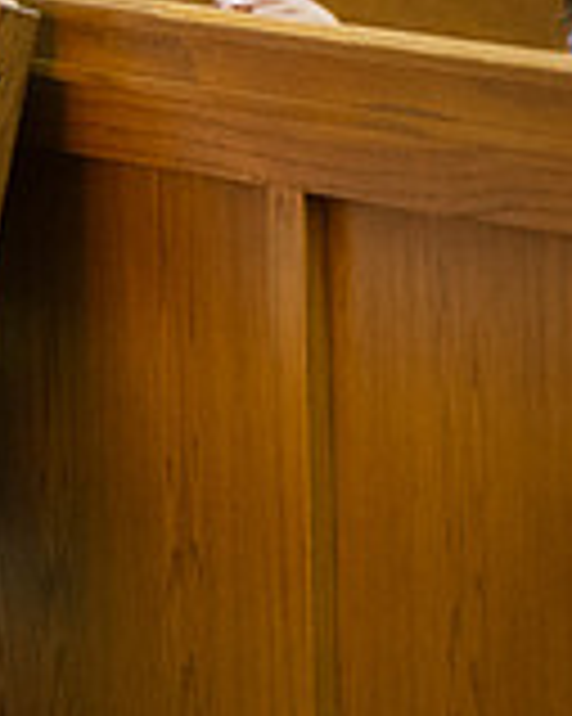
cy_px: 90
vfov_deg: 3.2
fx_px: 12667
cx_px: -486
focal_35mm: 598
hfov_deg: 2.6
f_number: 2.8
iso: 5000
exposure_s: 1/80
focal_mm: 175
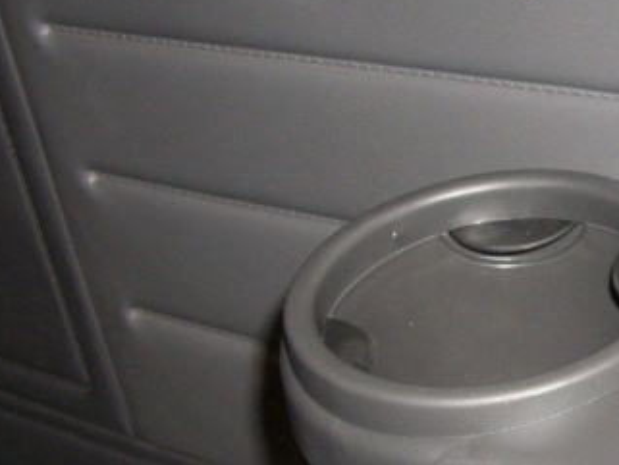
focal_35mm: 102
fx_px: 1825
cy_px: 405
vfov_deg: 14.4
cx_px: 758
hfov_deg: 18.2
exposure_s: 1/60
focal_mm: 5.7
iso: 160
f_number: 2.9
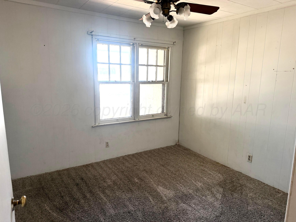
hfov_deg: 71.6
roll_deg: -0.6
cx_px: 148
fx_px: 205
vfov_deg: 56.8
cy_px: 111
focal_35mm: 24
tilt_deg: -9.2
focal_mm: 6.76
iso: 250
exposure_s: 1/60
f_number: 1.78
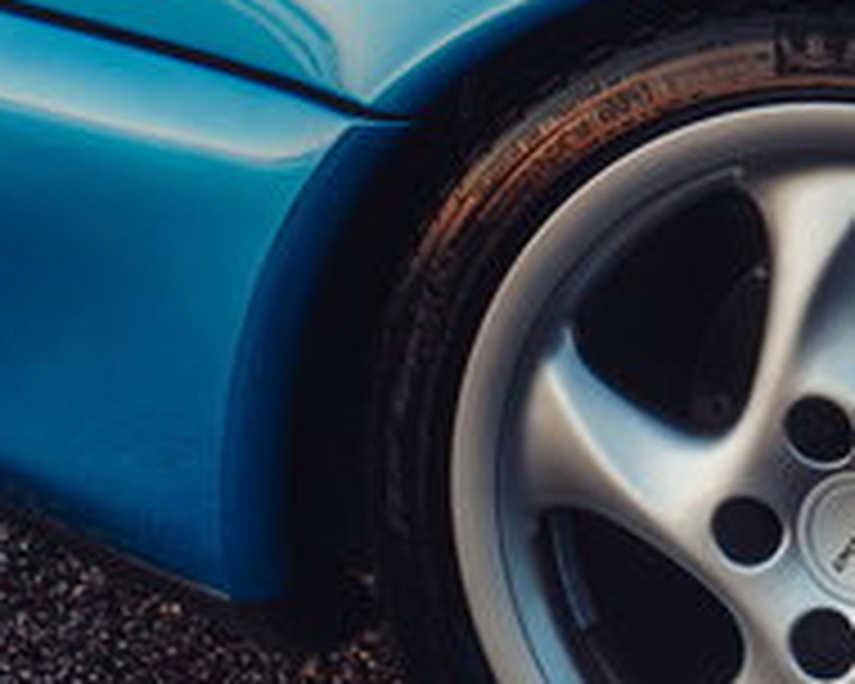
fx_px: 5744
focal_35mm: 227
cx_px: 878
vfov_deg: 6.8
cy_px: 146
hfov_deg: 8.5
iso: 800
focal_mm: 60
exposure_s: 1/40
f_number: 4.5
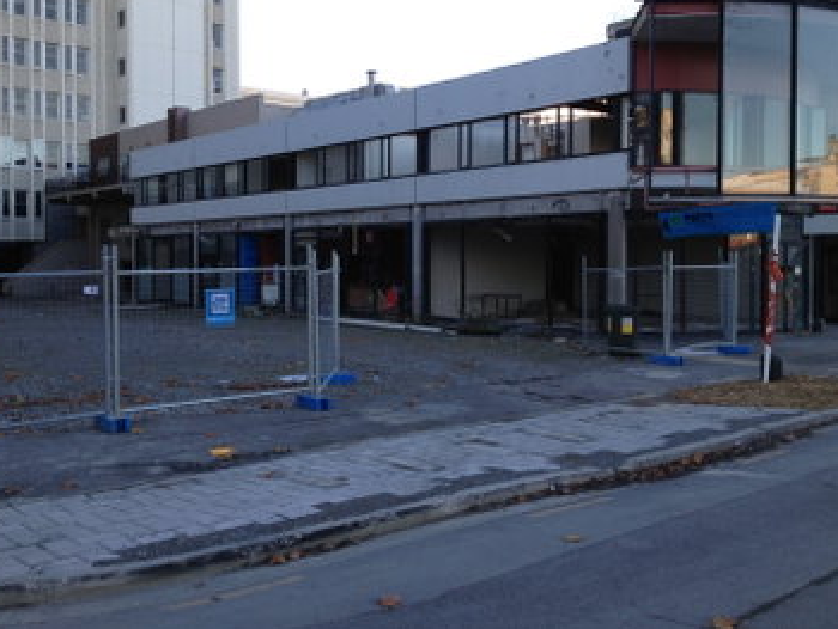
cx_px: 407
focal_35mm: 40
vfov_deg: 35.9
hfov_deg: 46.8
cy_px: 275
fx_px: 969
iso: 50
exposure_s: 1/164
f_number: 2.4
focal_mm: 4.28
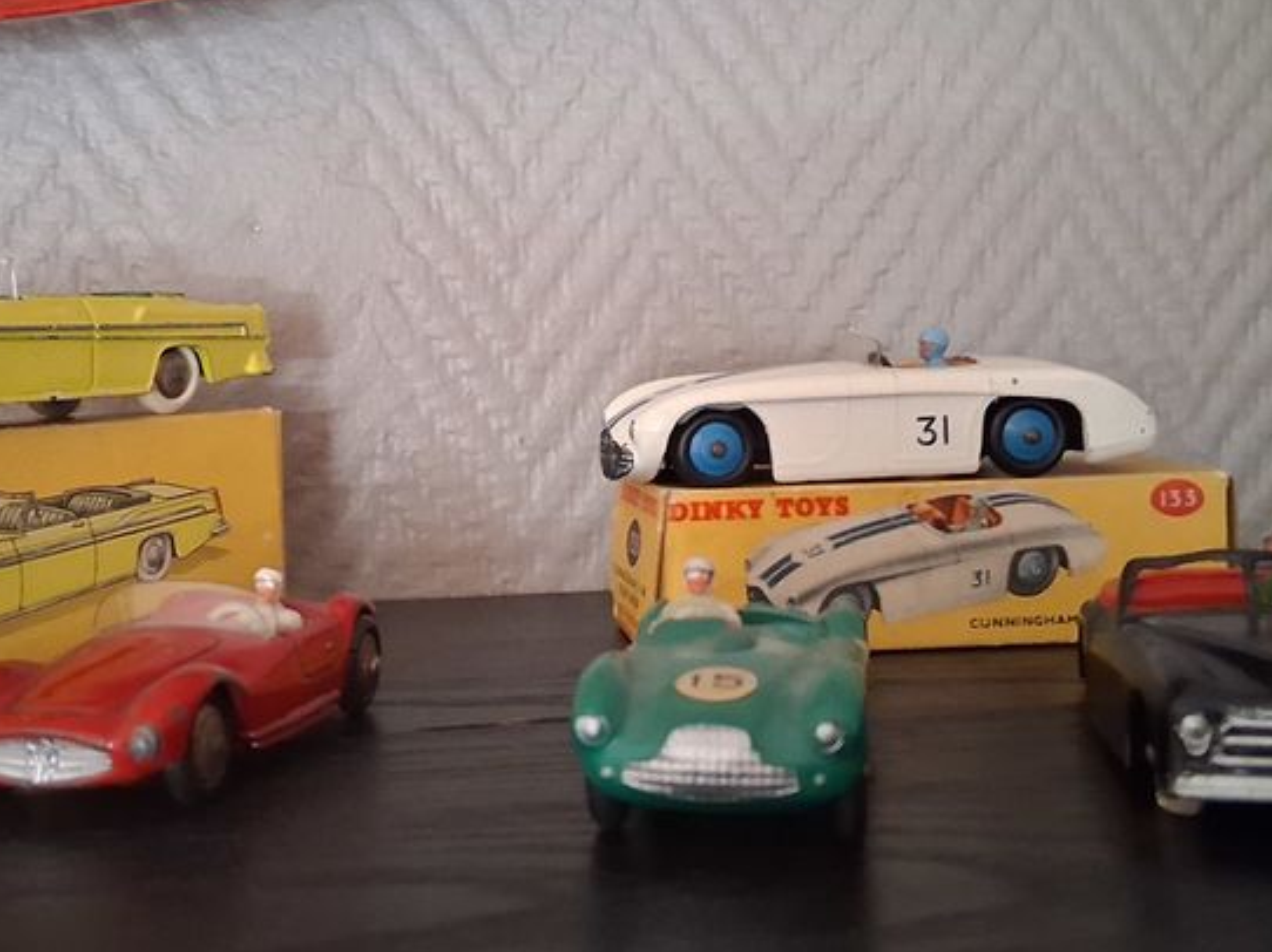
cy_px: 375
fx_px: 1763
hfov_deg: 39.5
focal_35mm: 48
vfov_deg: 30.2
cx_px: 498
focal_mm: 3.98
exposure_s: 1/20
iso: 1000
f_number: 1.8
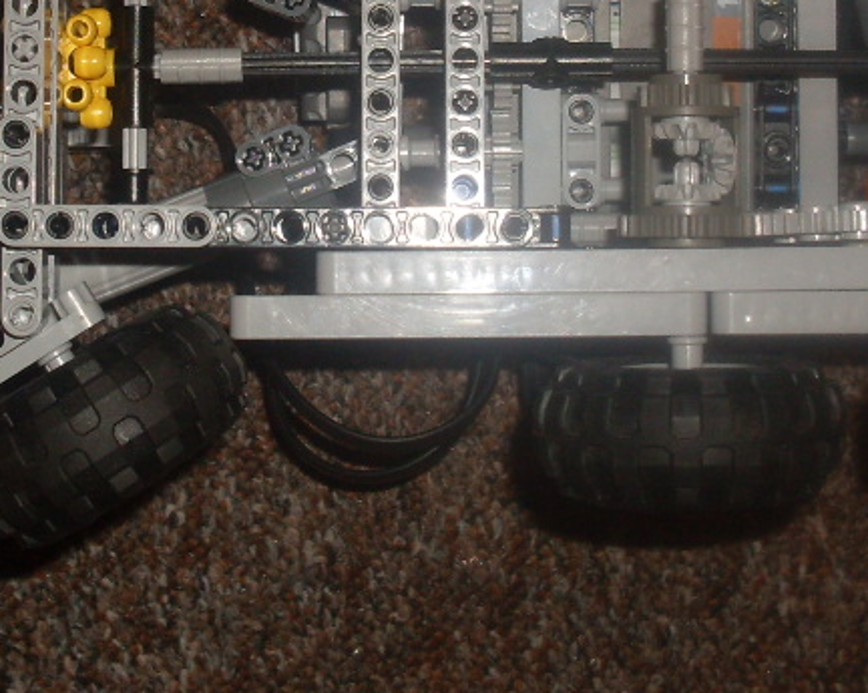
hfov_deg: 21.7
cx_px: 376
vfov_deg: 17.2
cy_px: 54
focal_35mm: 88
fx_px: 2259
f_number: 2.8
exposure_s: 1/45
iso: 100
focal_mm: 6.3
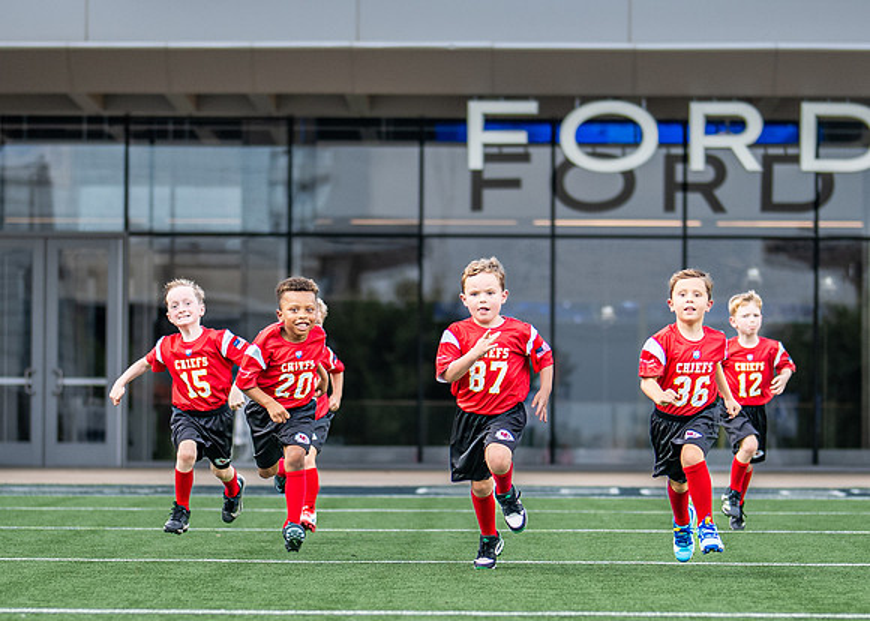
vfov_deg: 8.3
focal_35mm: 174
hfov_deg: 11.5
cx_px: 370
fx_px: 4303
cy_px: 382
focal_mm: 50
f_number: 1.2
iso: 100
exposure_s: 1/1600
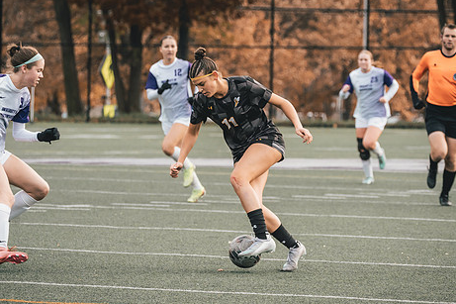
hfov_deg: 6.2
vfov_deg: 4.1
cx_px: 290
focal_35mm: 332
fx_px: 4204
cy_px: 147
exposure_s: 1/800
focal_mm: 218
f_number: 6.3
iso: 800
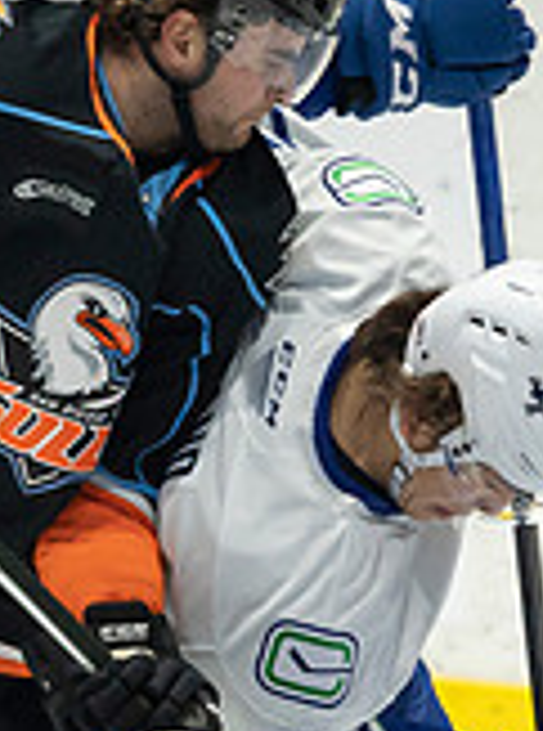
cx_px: 687
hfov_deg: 0.5
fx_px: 65688
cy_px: 1174
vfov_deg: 0.6
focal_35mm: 3120
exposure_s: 1/640
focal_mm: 600
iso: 1600
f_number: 4
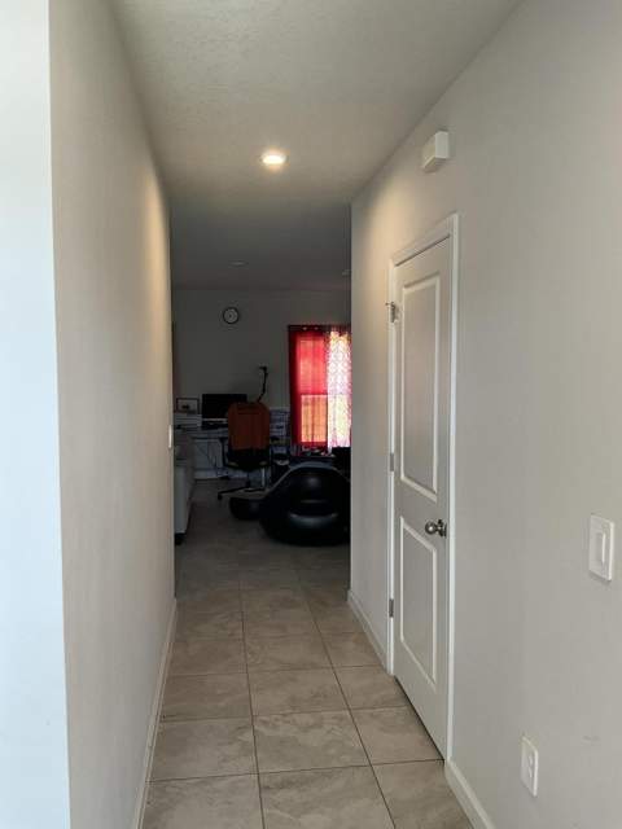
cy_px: 414
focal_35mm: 29
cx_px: 311
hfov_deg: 48.2
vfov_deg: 61.7
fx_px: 695
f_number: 1.8
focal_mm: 3
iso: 40
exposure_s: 1/60
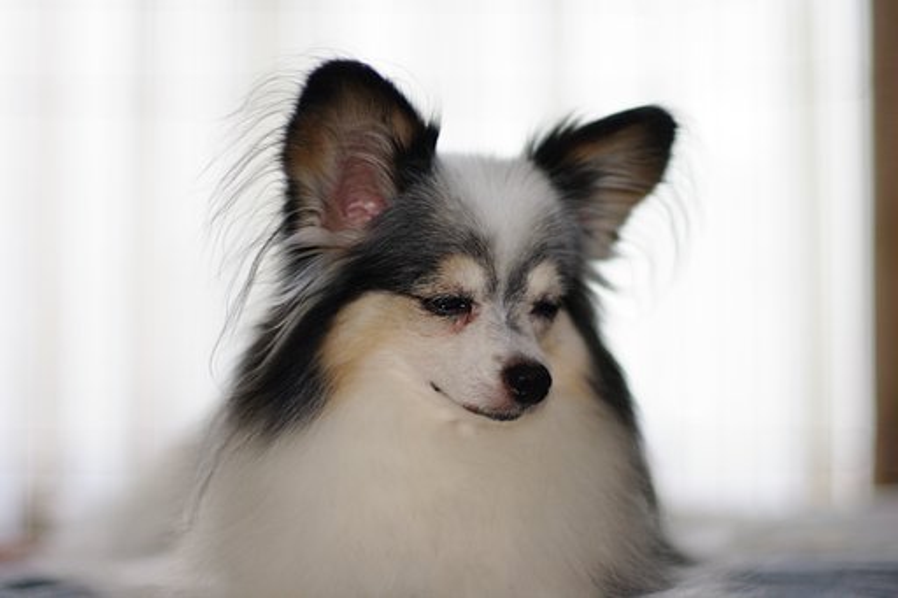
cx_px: 449
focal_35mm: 75
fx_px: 1870
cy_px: 299
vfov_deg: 18.2
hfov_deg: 27.0
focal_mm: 50
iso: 400
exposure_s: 1/125
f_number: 1.4
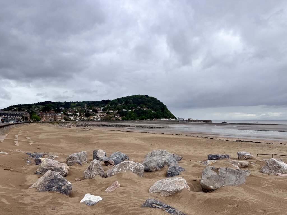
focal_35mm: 24
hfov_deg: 71.6
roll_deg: +0.0
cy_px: 108
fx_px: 199
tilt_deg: +4.2
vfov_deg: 56.8
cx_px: 144
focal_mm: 6.76
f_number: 1.78
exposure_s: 1/5319
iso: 80
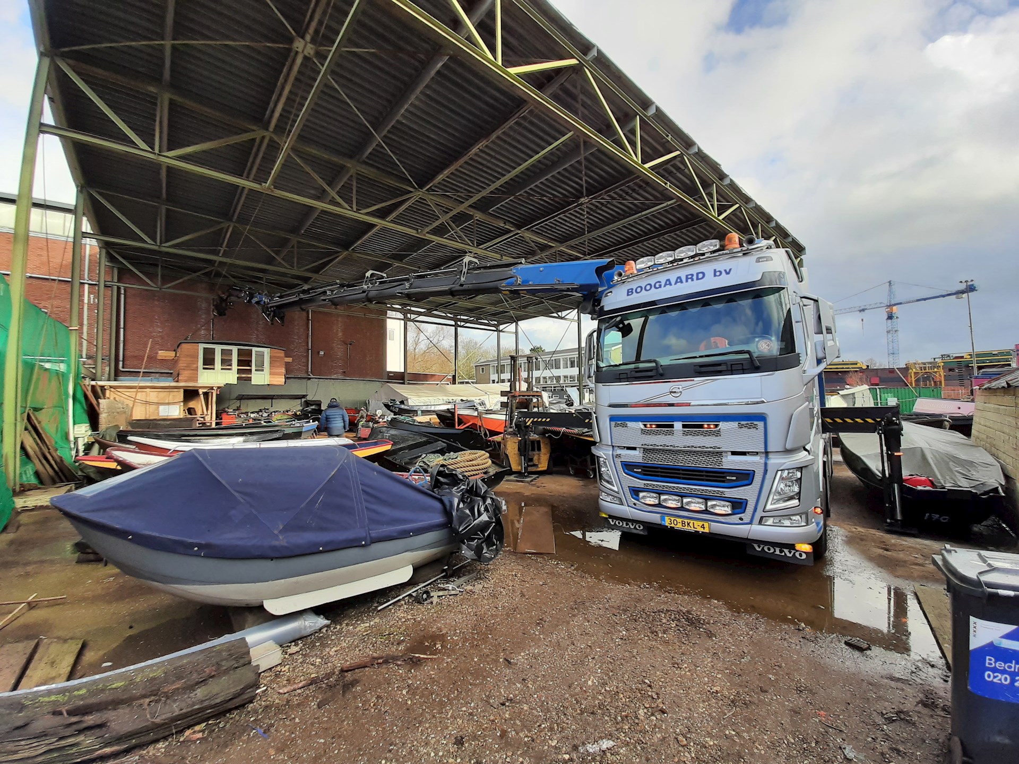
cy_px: 382
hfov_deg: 106.2
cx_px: 510
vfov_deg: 89.9
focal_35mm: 13
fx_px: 383
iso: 40
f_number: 2.2
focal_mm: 1.42
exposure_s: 1/233
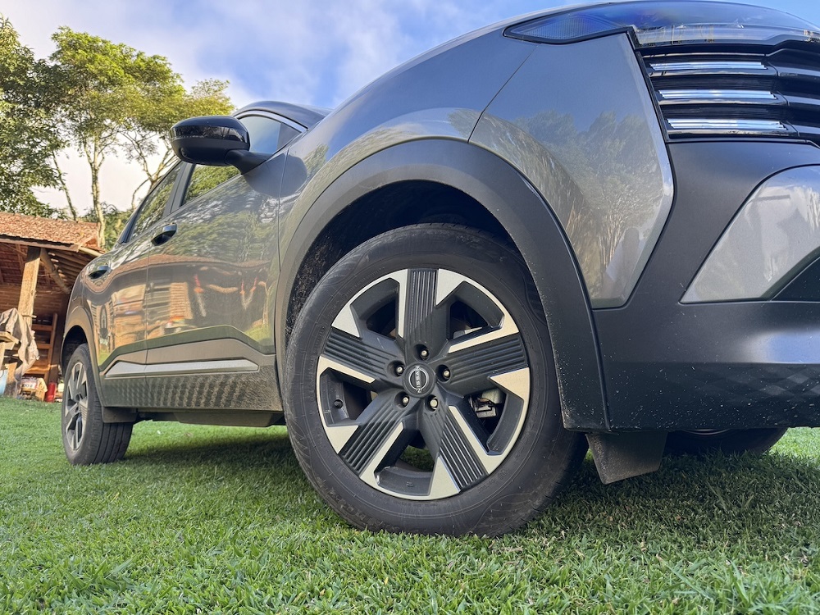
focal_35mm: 24
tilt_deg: +11.4
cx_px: 410
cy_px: 308
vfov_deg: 56.8
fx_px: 569
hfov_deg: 71.6
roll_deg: -2.7
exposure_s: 1/180
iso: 64
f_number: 1.78
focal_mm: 6.76
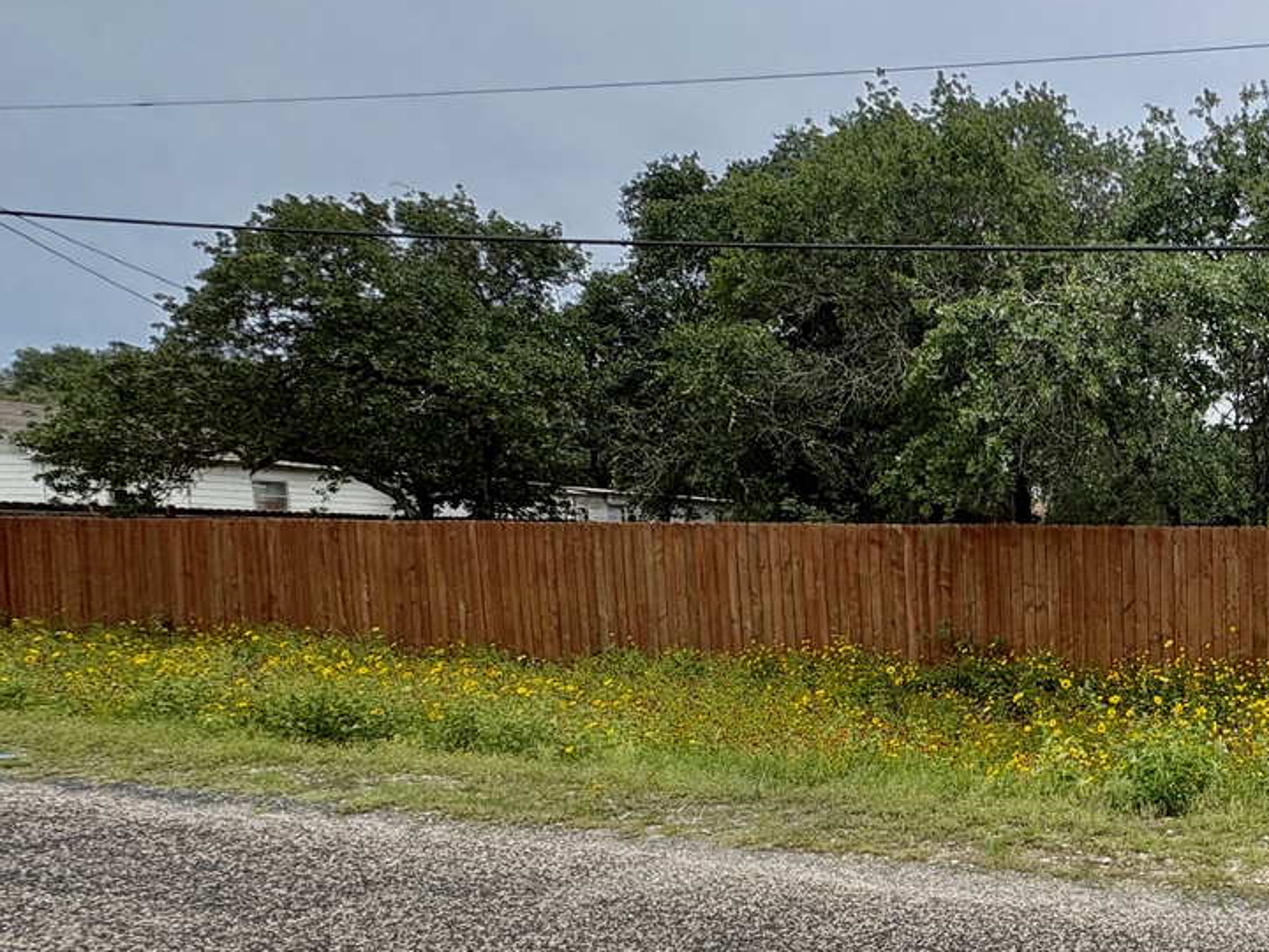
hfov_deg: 51.1
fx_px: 1026
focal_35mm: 28
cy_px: 636
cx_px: 1267
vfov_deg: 48.9
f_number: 2.2
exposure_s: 1/1323
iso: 40
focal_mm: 2.22
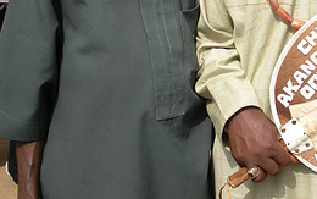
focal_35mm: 85
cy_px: -30
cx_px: 293
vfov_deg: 15.0
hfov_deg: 23.6
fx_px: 735
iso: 64
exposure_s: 1/427
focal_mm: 6.3
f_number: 3.5
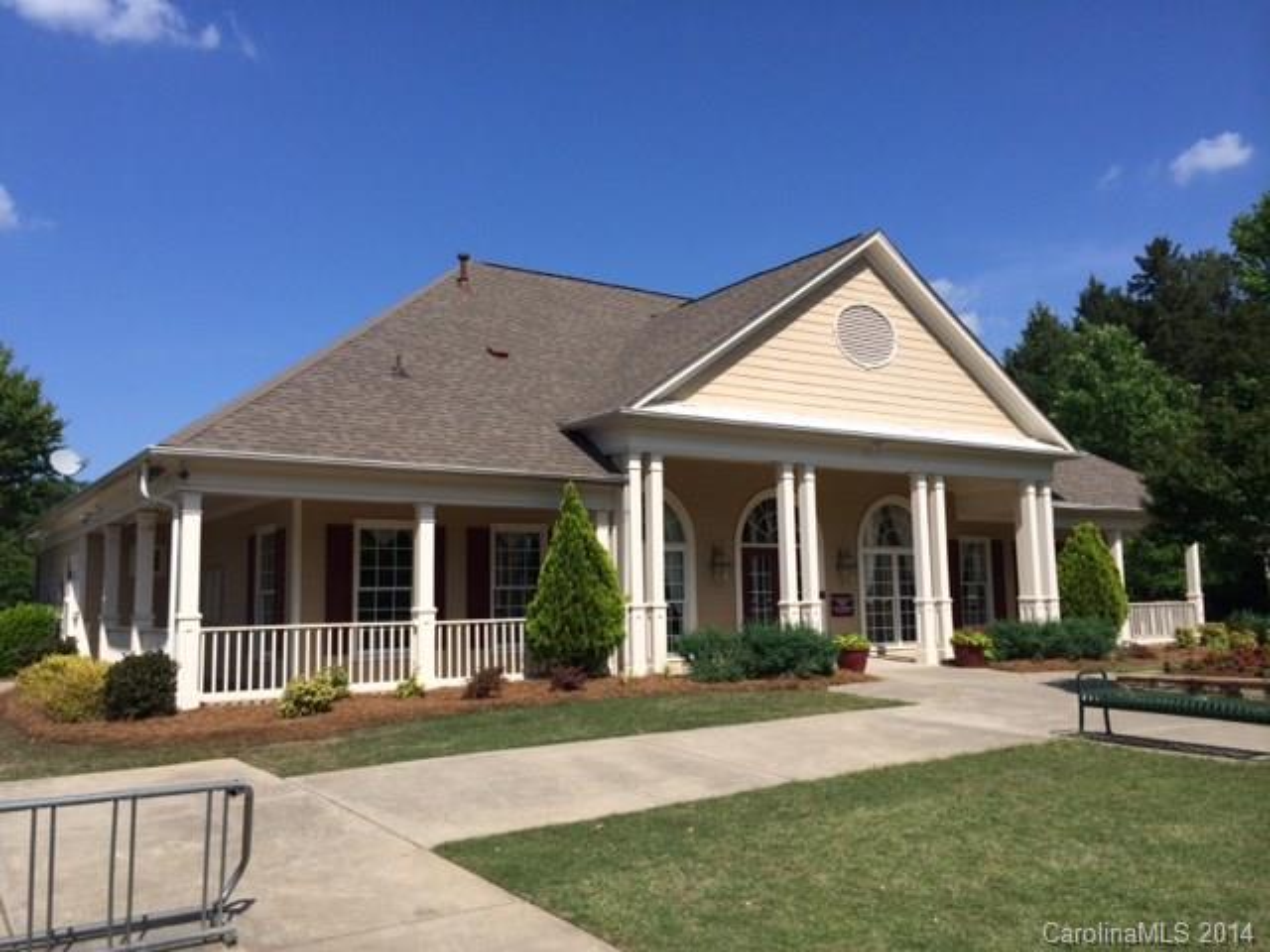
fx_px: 1101
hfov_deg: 60.0
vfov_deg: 46.8
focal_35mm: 30
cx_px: 635
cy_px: 476
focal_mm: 4.12
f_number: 2.2
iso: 40
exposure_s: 1/3165
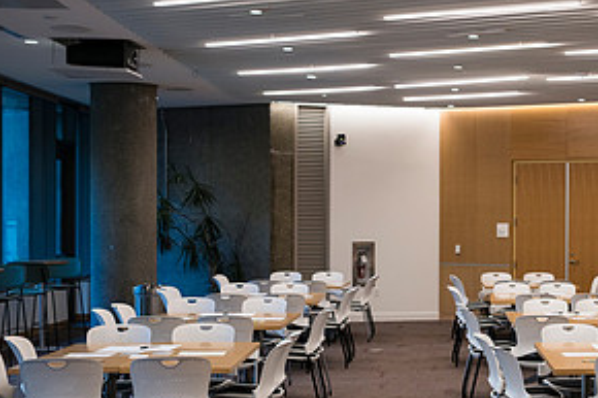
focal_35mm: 76
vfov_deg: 17.9
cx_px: 569
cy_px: 248
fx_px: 1262
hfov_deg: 25.6
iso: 450
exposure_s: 1/200
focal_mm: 38
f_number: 3.5
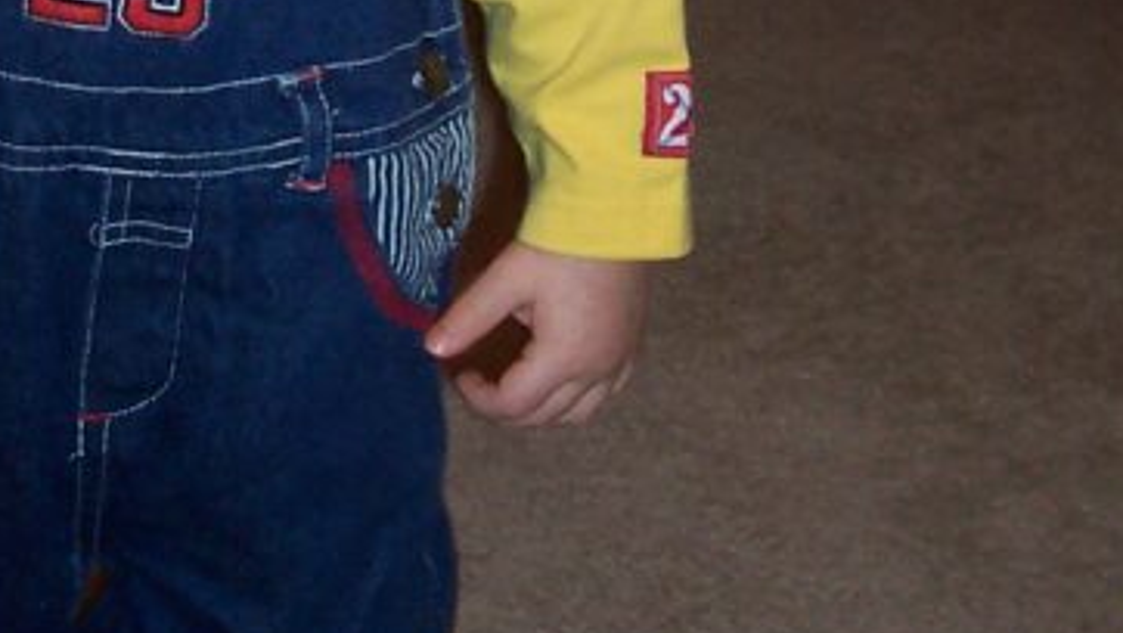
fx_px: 3396
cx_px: 264
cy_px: -267
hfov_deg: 18.6
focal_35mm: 114
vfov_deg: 10.3
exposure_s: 1/60
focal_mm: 5.6
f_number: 2.8
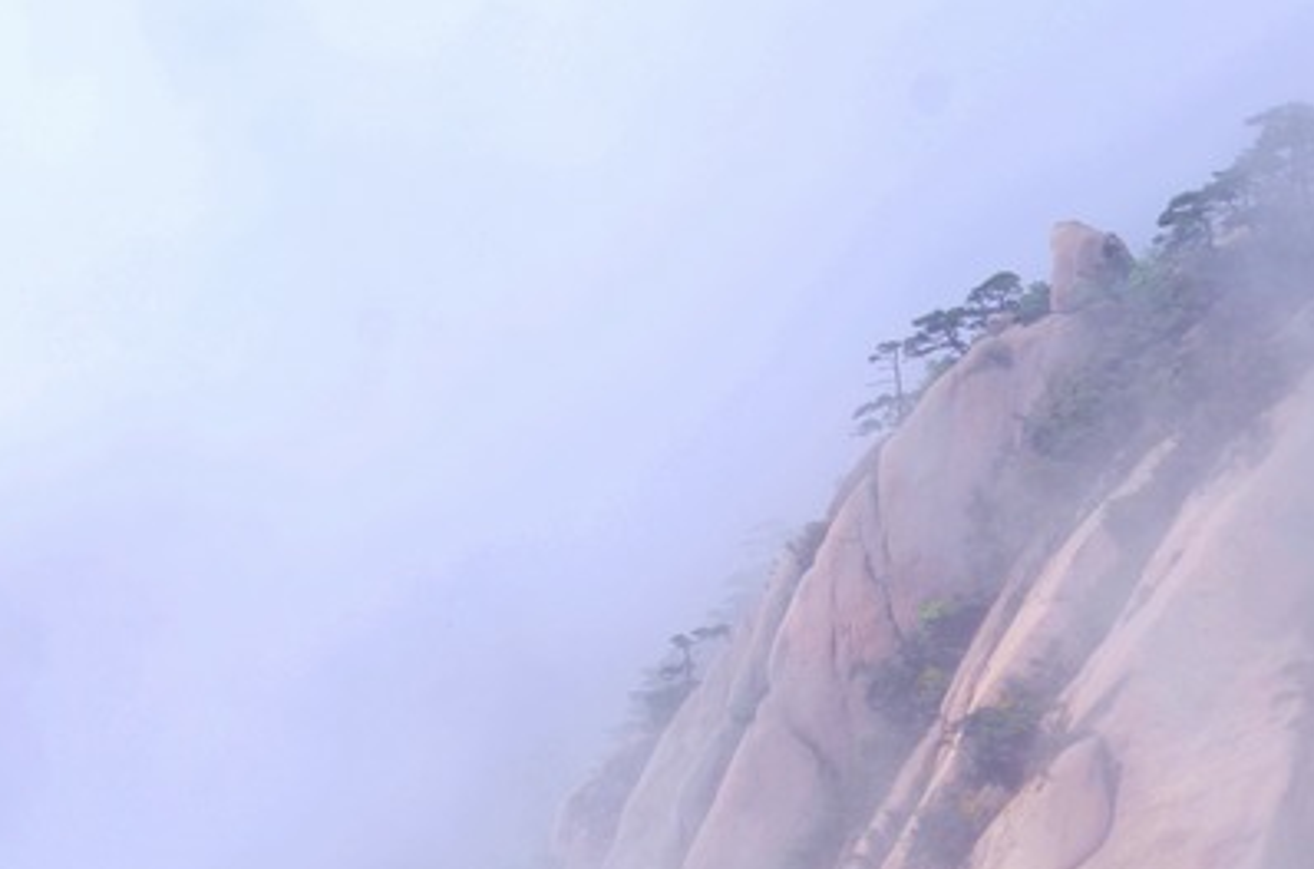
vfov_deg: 8.2
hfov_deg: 12.3
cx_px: 1235
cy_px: 658
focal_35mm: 166
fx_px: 6042
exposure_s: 1/400
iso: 100
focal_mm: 55
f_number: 8
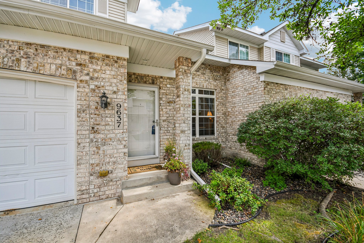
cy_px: 122
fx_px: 152
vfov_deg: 77.3
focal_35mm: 15
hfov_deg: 100.4
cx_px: 182
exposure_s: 1/800
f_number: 6.3
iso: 400
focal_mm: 10
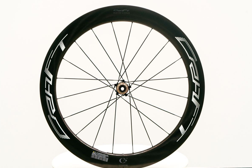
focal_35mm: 43
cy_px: 87
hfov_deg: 45.4
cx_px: 123
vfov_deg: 31.2
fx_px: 301
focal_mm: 40
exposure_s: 1/125
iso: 2500
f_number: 8
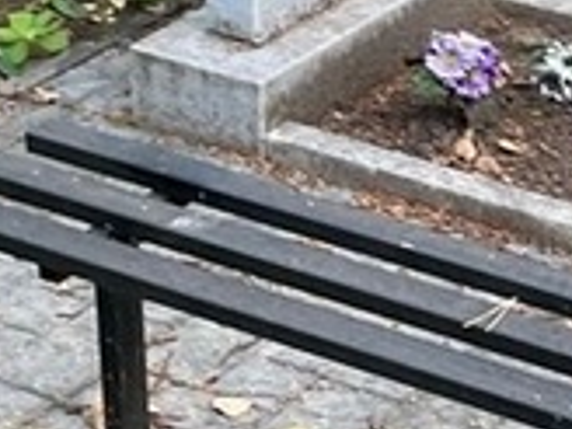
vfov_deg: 9.1
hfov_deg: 11.9
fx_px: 2677
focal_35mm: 162
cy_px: 471
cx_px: 680
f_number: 1.6
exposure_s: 1/121
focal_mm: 4.2
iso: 100
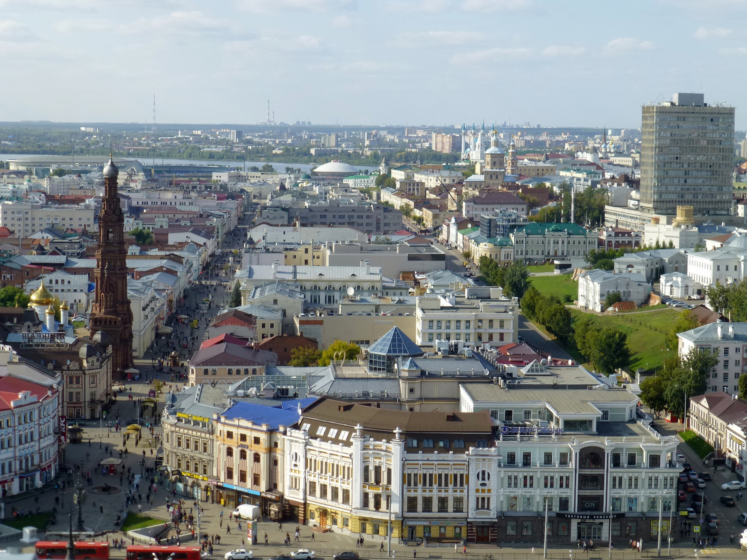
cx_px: 374
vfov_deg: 21.0
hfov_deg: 27.8
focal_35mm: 70
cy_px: 280
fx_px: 1511
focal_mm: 12.5
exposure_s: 1/500
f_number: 5
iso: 100
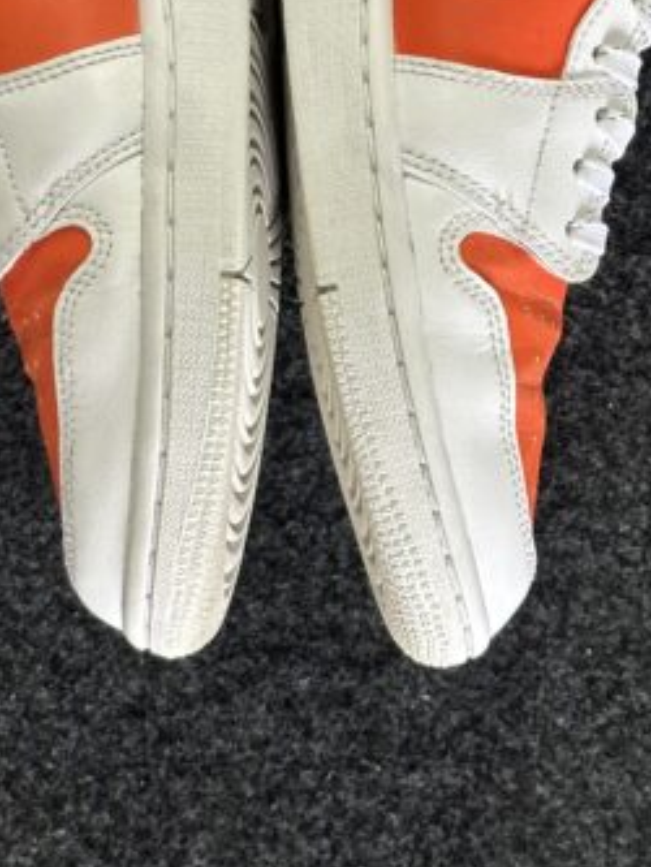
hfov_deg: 12.9
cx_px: 276
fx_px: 2882
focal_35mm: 115
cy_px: 22
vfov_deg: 16.8
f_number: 1.78
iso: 100
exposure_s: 1/50
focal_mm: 6.86
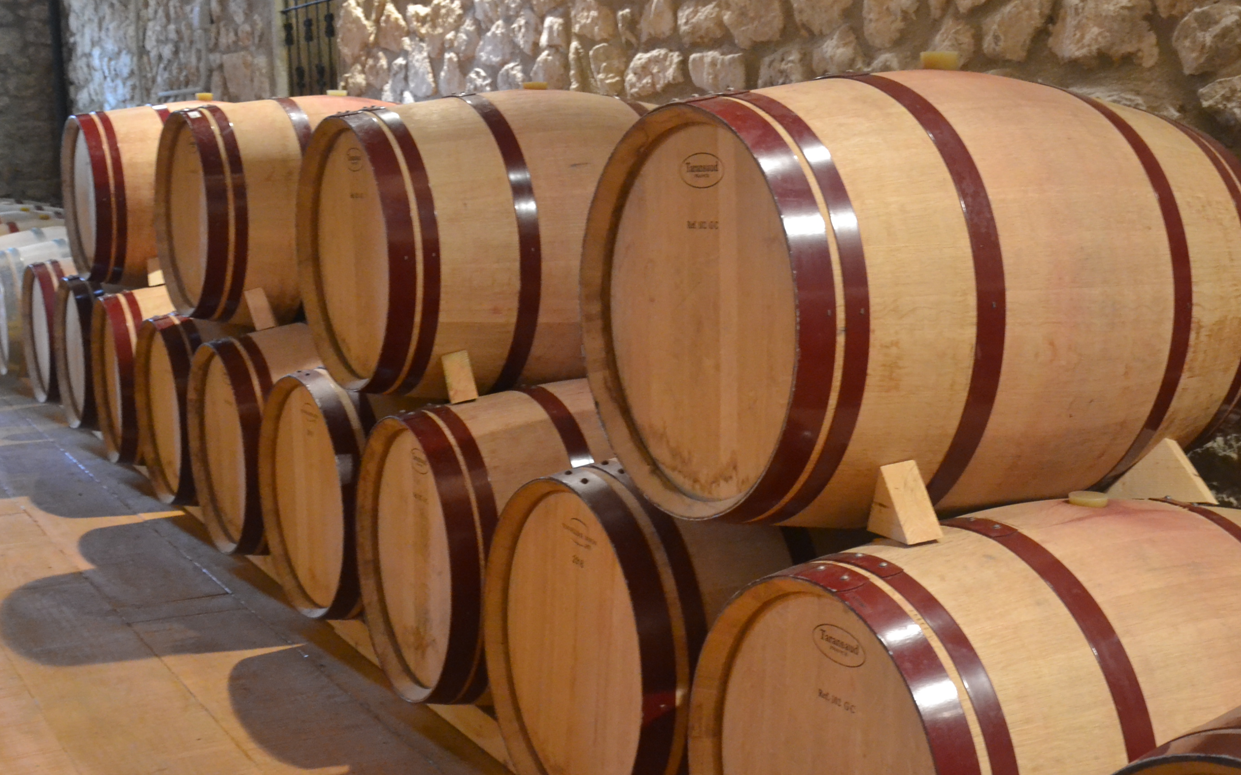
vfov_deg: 27.9
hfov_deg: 43.3
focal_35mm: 46
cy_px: 458
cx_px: 723
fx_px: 1556
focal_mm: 24
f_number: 3.8
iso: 3200
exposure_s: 1/13
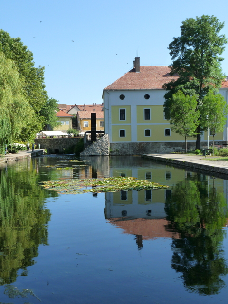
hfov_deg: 32.9
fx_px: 386
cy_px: 152
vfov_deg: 42.9
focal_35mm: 44
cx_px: 114
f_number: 5.6
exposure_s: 1/250
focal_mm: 7.8
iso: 160
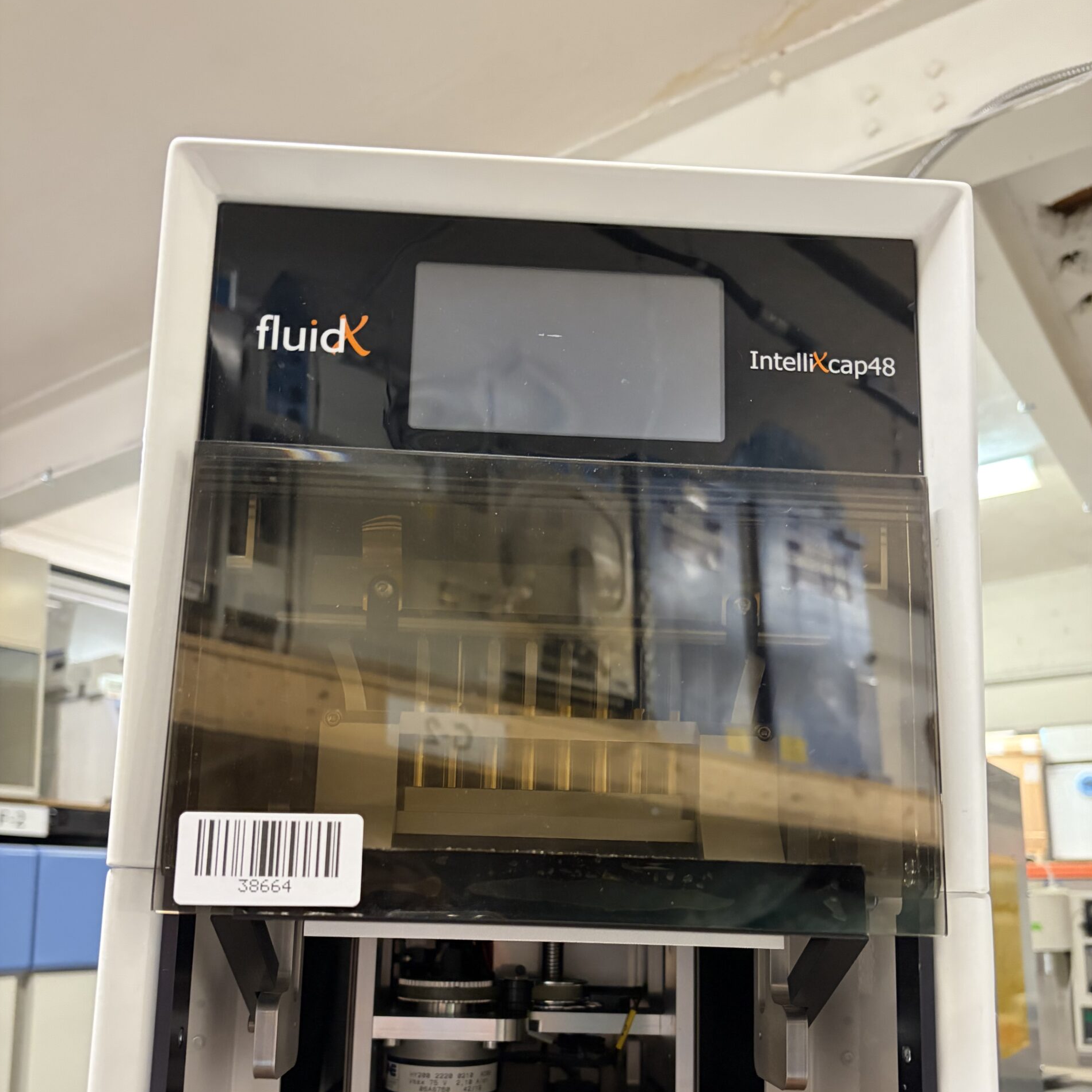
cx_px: 547
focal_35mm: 31
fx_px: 1106
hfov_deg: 52.5
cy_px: 730
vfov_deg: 51.5
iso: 500
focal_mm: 5.96
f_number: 1.6
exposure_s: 1/60
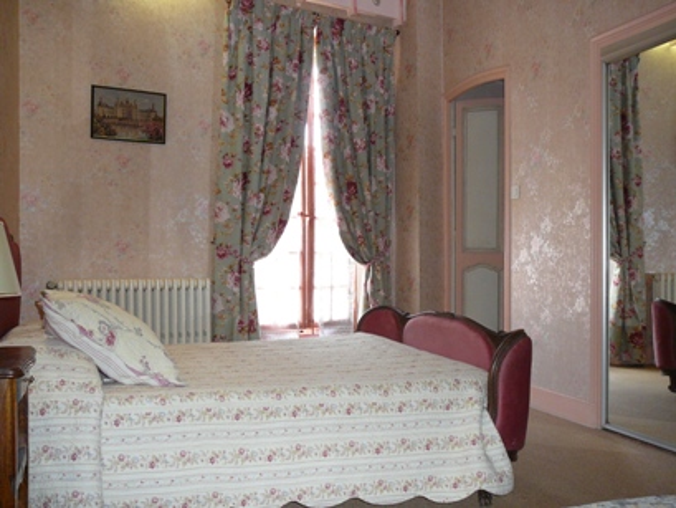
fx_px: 684
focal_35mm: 35
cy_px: 254
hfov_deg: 52.6
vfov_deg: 40.7
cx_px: 338
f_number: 2.8
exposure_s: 1/30
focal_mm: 5.2
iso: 160
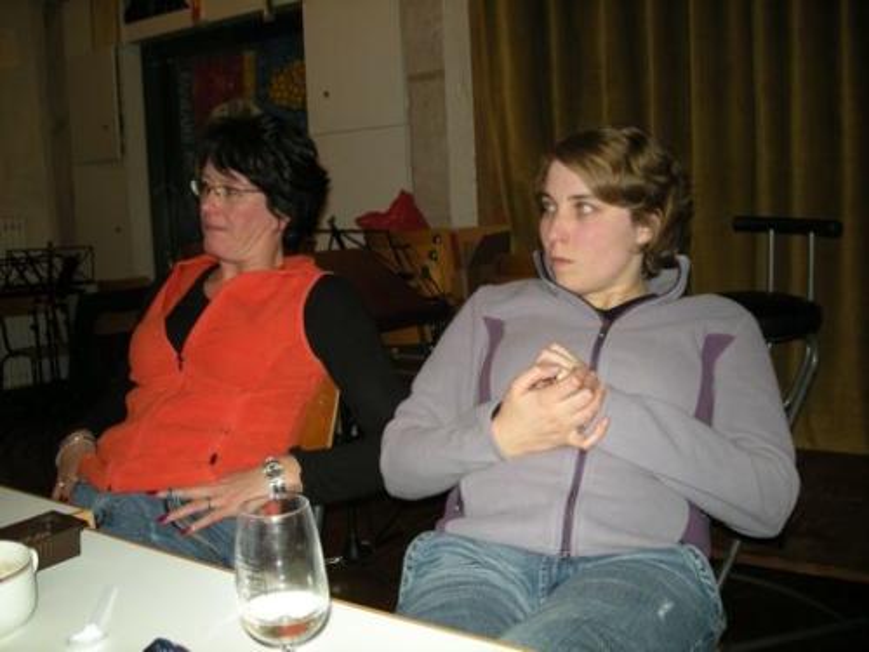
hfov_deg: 52.6
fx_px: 879
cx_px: 434
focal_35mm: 35
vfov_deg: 40.7
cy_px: 326
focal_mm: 5.7
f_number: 2.8
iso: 67
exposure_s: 1/60
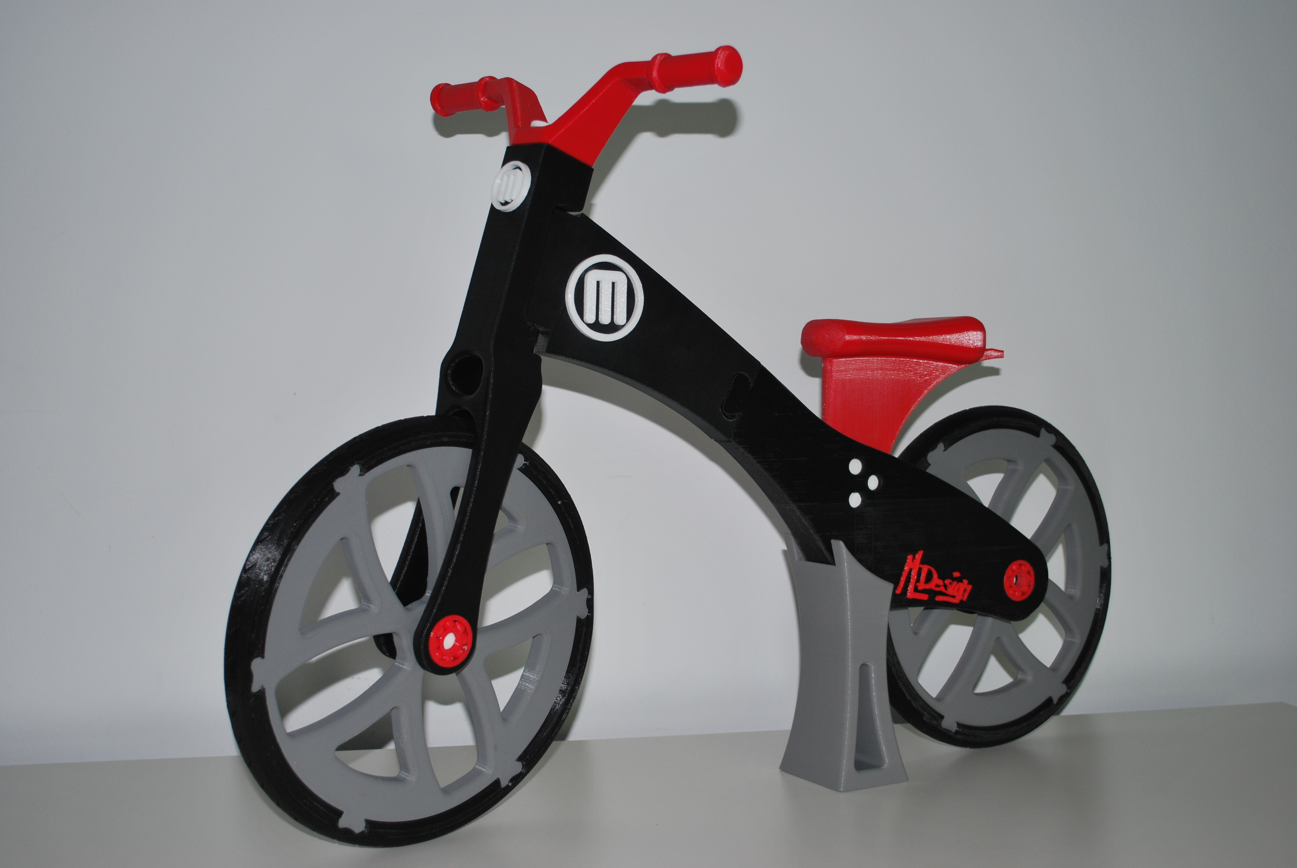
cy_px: 434
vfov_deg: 32.0
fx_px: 1515
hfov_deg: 46.3
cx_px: 648
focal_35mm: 42
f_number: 4.5
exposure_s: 1/60
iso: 200
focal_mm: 28
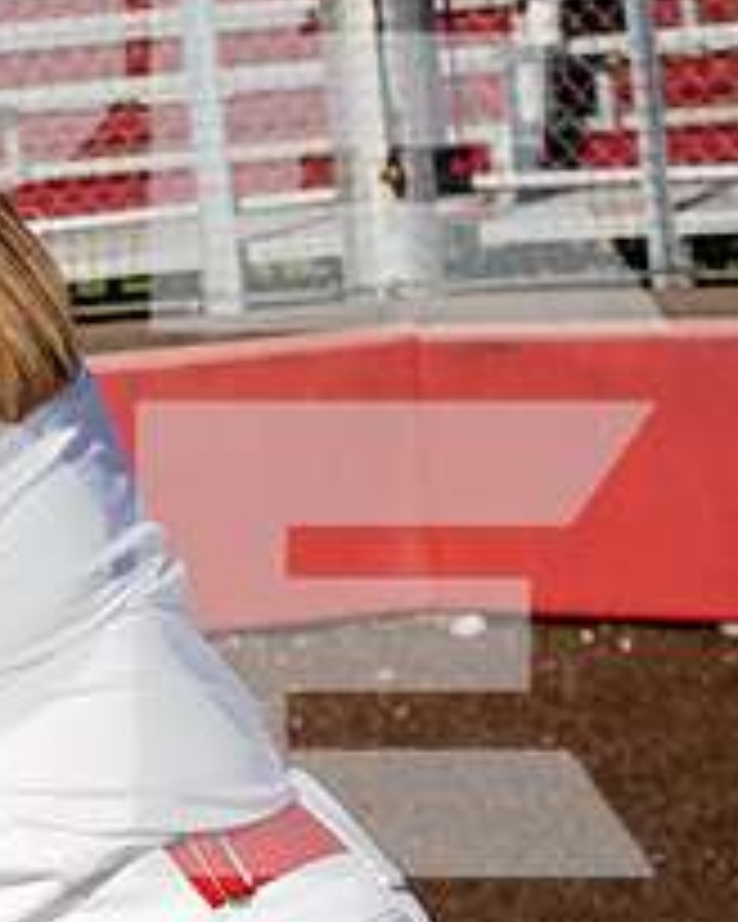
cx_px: -477
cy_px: 97
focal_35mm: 138
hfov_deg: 10.7
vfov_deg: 13.8
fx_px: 3768
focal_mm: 52
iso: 100
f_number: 9
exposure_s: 1/250
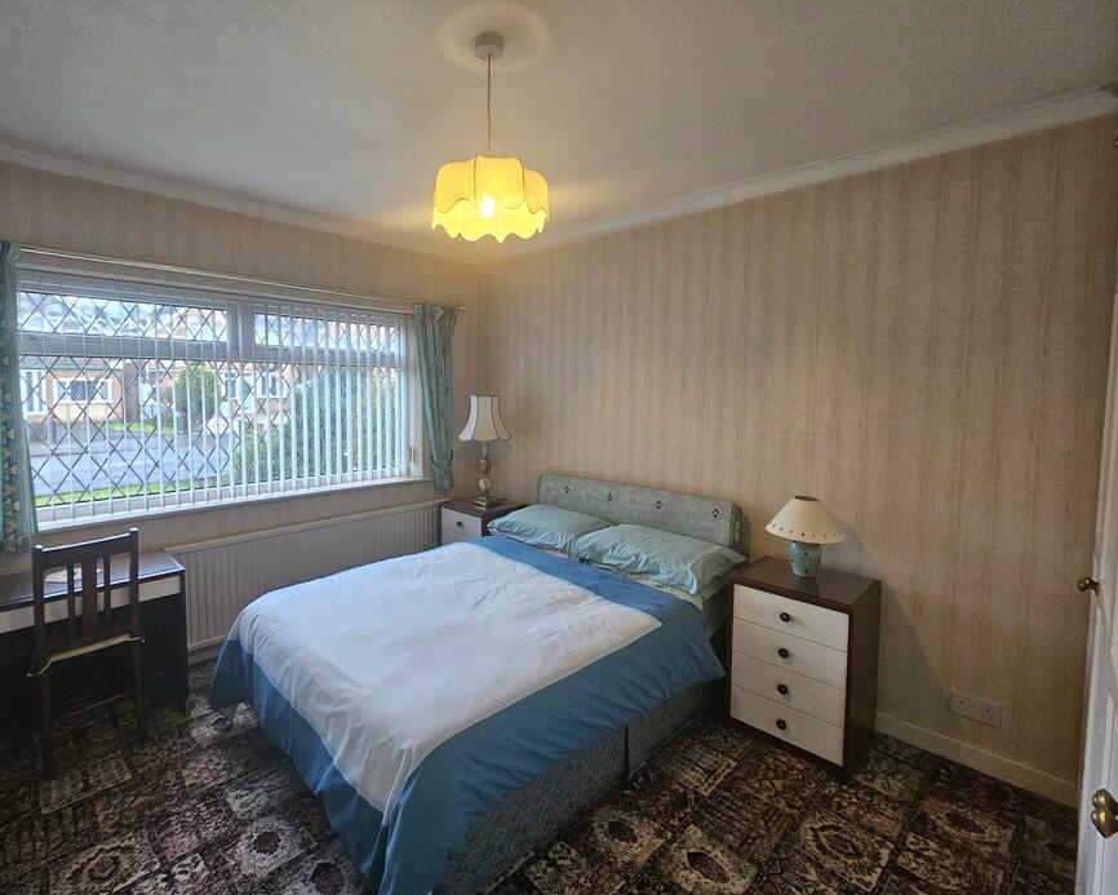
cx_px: 496
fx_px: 496
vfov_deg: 83.9
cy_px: 418
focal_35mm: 15
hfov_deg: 96.4
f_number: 2.2
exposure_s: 1/33
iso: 500
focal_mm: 2.2
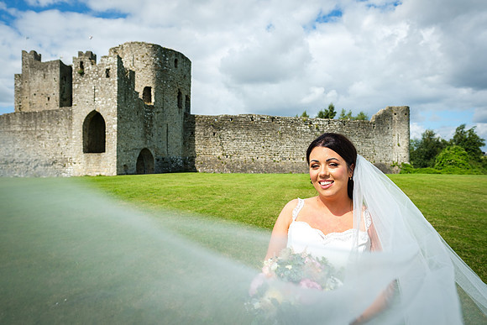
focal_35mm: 24
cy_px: 162
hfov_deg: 73.5
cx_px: 244
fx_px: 326
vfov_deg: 53.0
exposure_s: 1/500
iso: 160
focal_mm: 16
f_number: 4
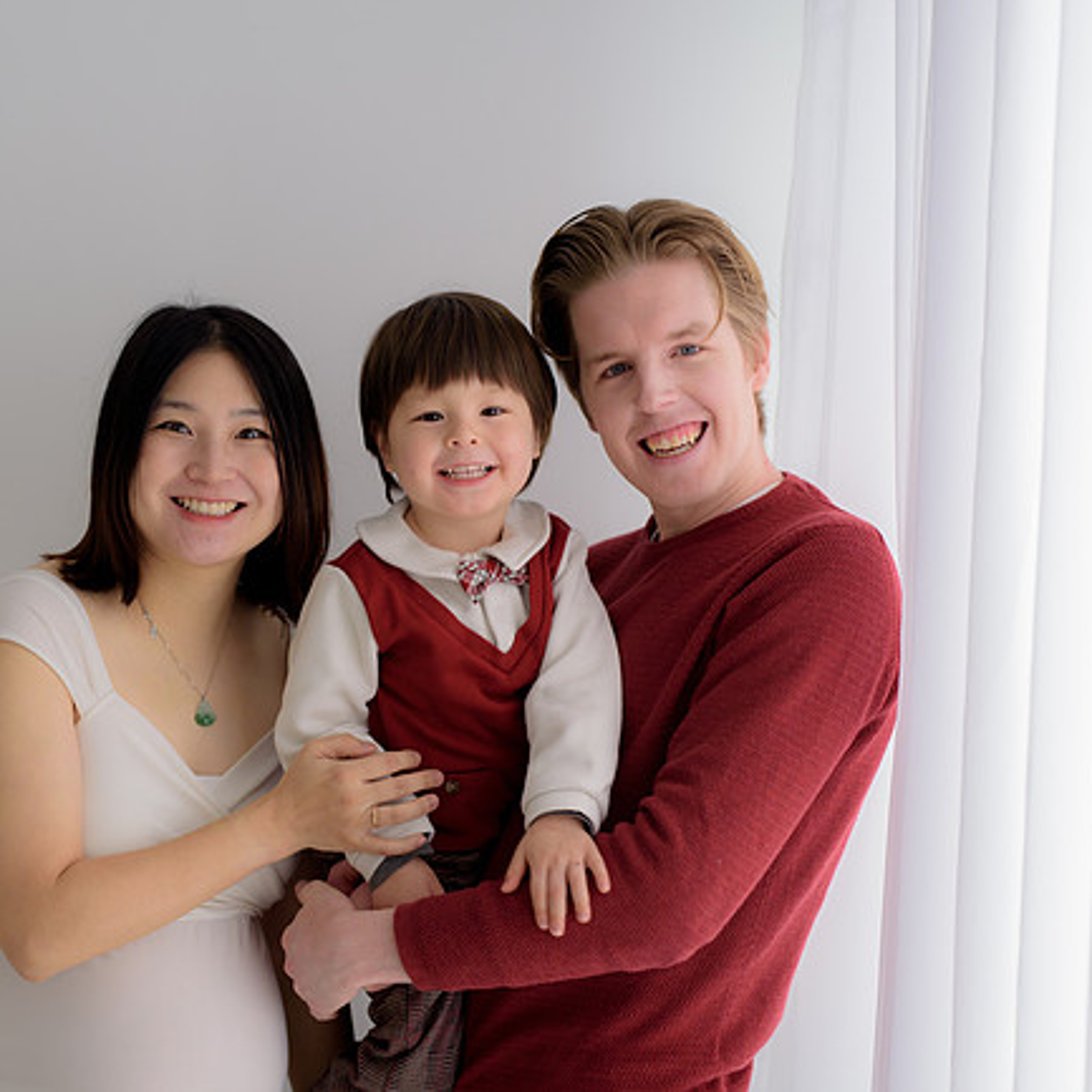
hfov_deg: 26.8
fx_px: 2284
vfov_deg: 26.9
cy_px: 546
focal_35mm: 64
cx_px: 442
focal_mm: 50
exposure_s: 1/160
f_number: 2.8
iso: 125
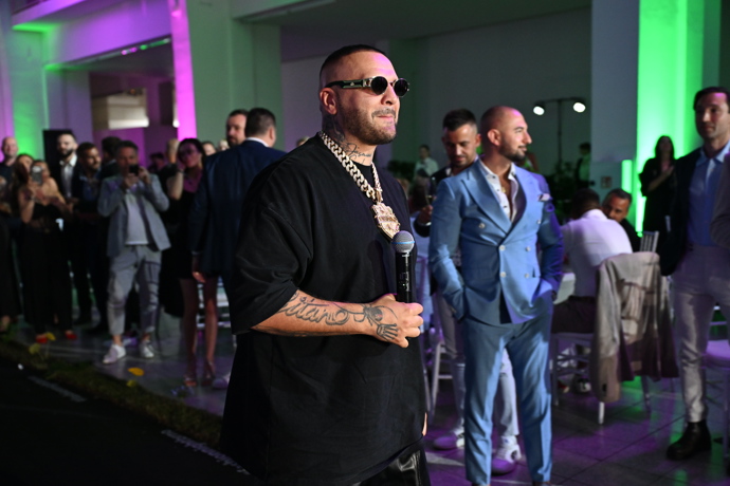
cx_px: 365
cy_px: 243
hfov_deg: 49.6
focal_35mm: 39
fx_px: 791
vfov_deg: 34.2
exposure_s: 1/200
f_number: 3.5
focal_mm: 39
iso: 3200
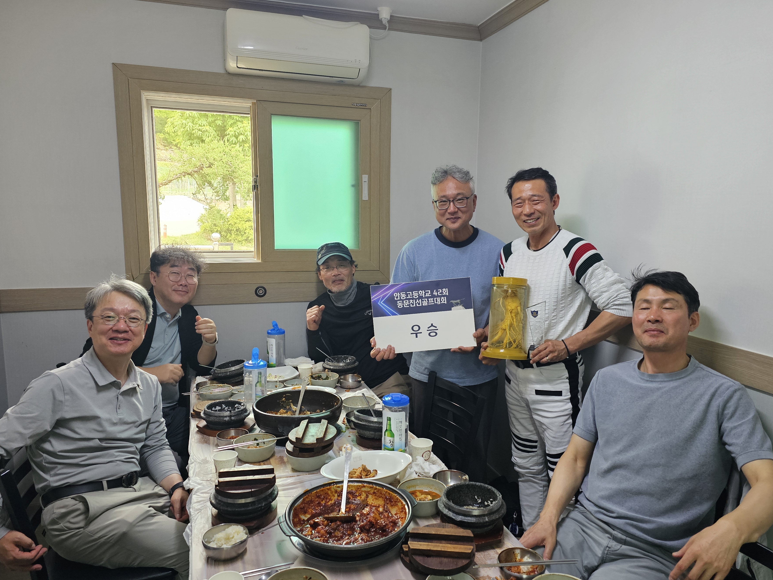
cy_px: 303
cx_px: 393
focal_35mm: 26
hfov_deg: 67.3
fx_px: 581
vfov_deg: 53.0
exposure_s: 1/120
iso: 250
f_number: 1.7
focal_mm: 6.3
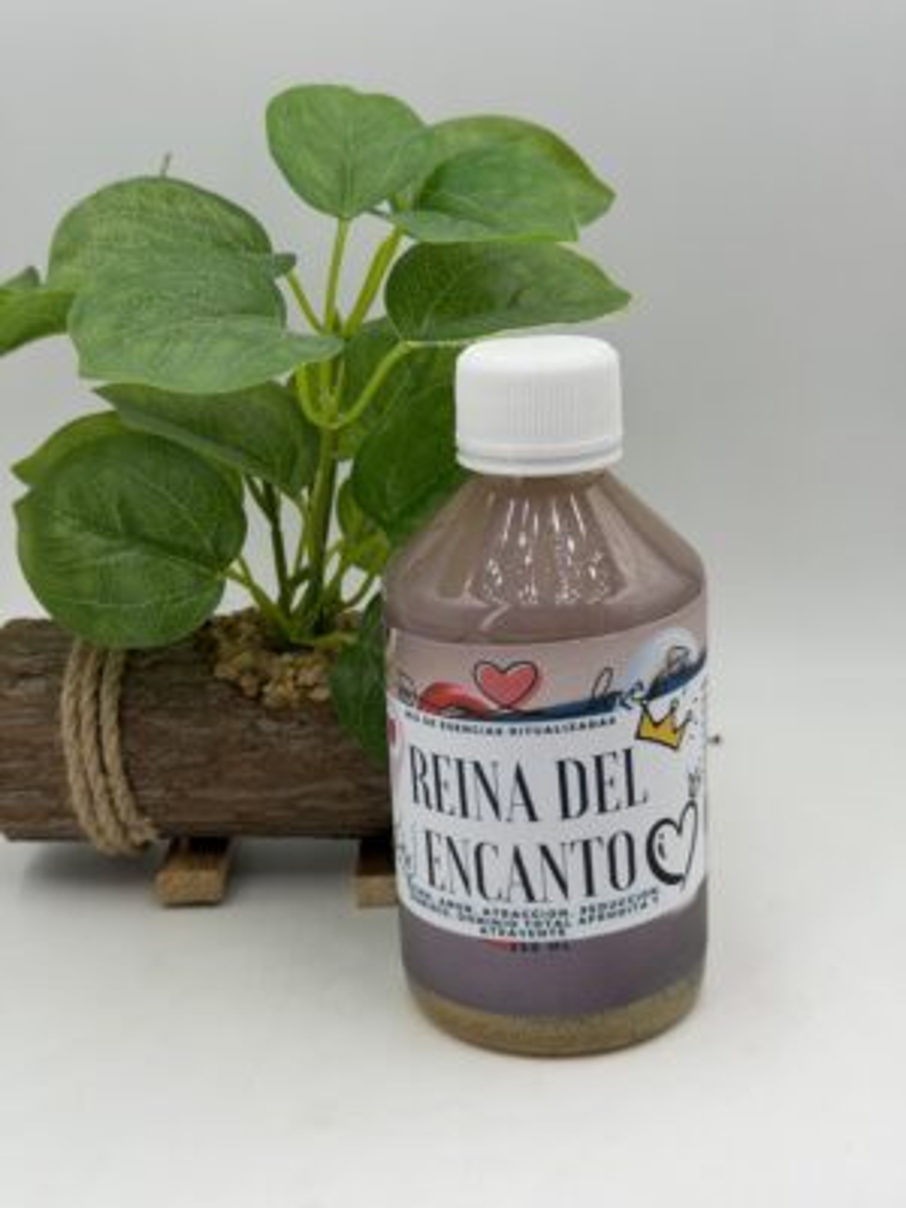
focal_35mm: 48
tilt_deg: -16.4
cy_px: 604
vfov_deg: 39.7
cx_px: 453
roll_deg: +0.6
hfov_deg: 30.3
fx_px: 1675
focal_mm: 6.76
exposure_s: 1/2976
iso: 64
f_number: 1.78
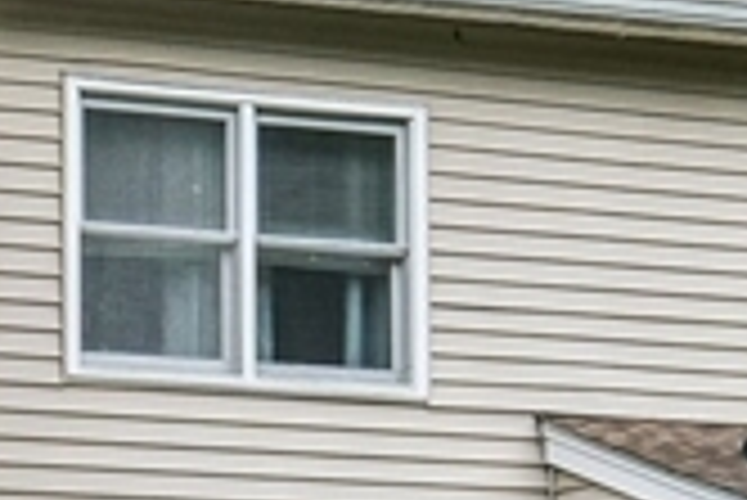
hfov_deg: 9.1
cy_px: 646
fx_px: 4610
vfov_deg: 6.2
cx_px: -270
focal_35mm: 222
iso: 200
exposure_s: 1/220
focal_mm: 24
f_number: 5.6
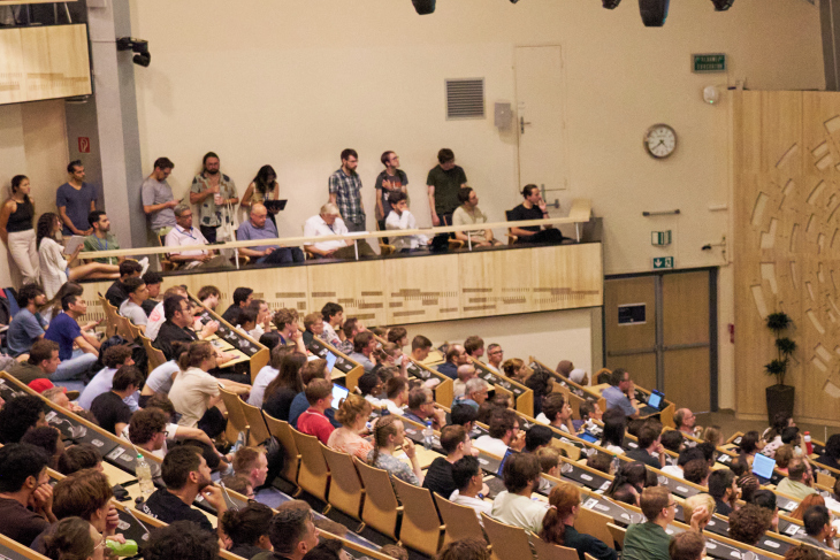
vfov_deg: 19.2
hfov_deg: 27.7
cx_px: 702
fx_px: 1657
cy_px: 329
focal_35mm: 71
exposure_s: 1/160
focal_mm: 24
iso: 5000
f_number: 4
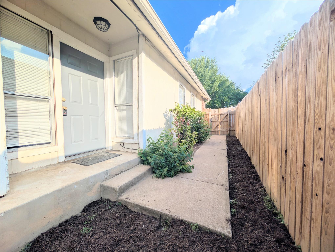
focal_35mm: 12
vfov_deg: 94.6
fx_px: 116
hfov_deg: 110.5
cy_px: 126
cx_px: 168
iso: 54
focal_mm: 2.02
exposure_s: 1/1399
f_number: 1.7
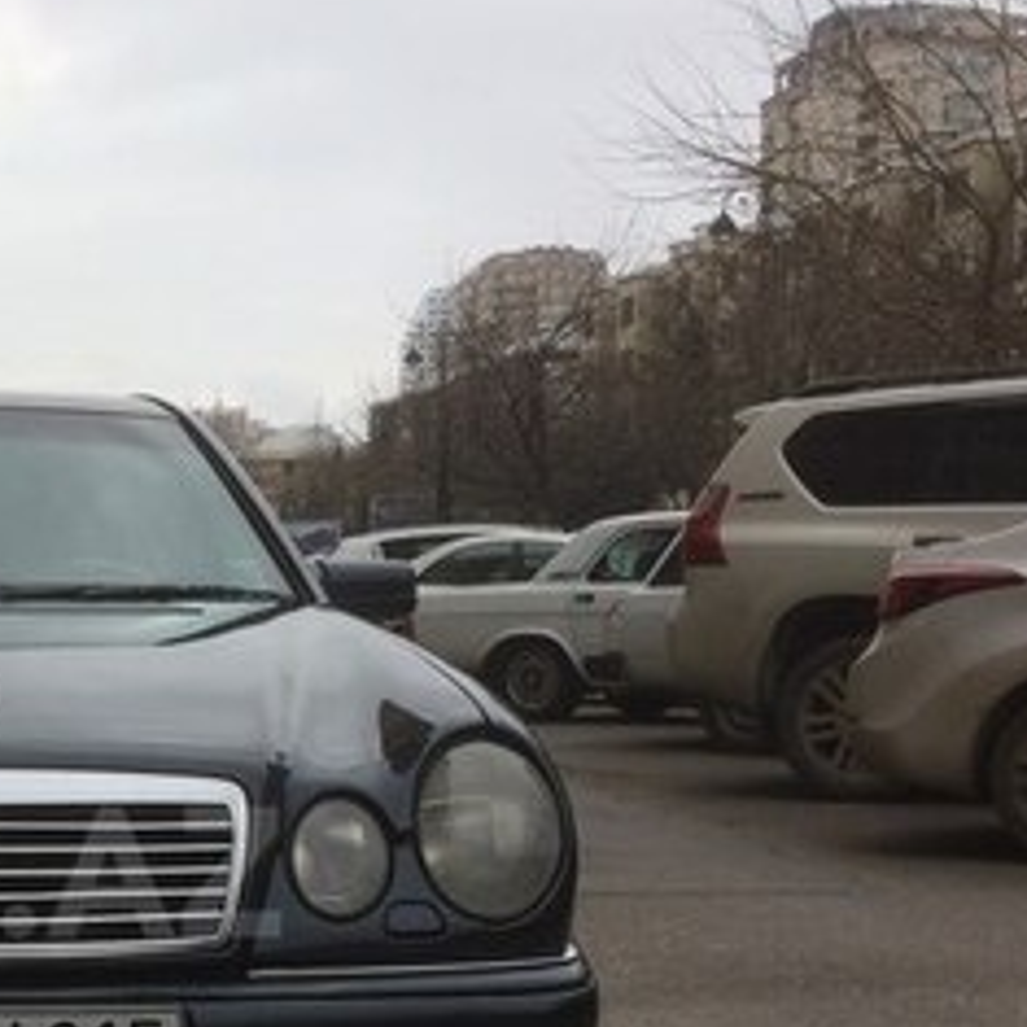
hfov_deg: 22.3
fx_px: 2417
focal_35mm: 72
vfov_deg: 23.5
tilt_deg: -6.6
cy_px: 872
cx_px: -166
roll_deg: +1.8
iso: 32
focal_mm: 4.15
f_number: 2.2
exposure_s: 1/1172
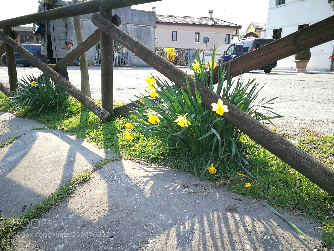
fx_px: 261
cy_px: 126
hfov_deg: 65.3
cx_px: 167
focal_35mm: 27
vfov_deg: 51.4
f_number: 2.2
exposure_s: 1/541
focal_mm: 3.95
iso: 50
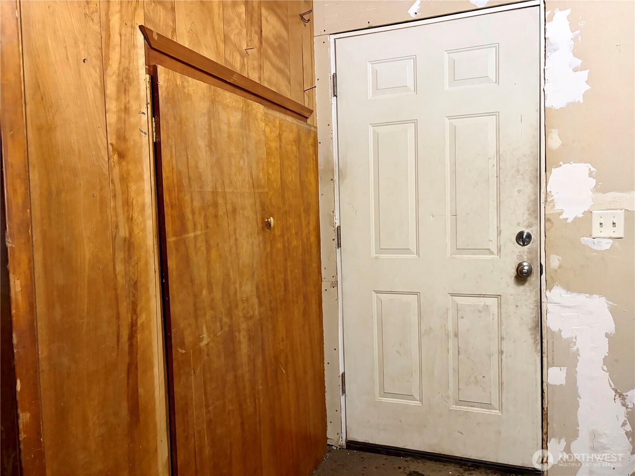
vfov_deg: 53.1
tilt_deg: -2.9
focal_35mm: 26
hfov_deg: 67.3
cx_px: 318
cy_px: 238
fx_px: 477
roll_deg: +1.5
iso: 400
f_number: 1.6
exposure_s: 1/60
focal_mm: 5.96
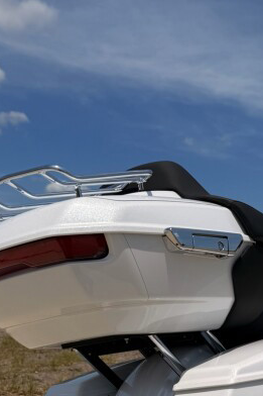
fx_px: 559
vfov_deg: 37.2
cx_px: 233
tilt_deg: -6.1
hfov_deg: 25.7
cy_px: 331
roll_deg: -1.8
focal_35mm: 51
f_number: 1.78
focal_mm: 6.76
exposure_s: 1/11905
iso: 80
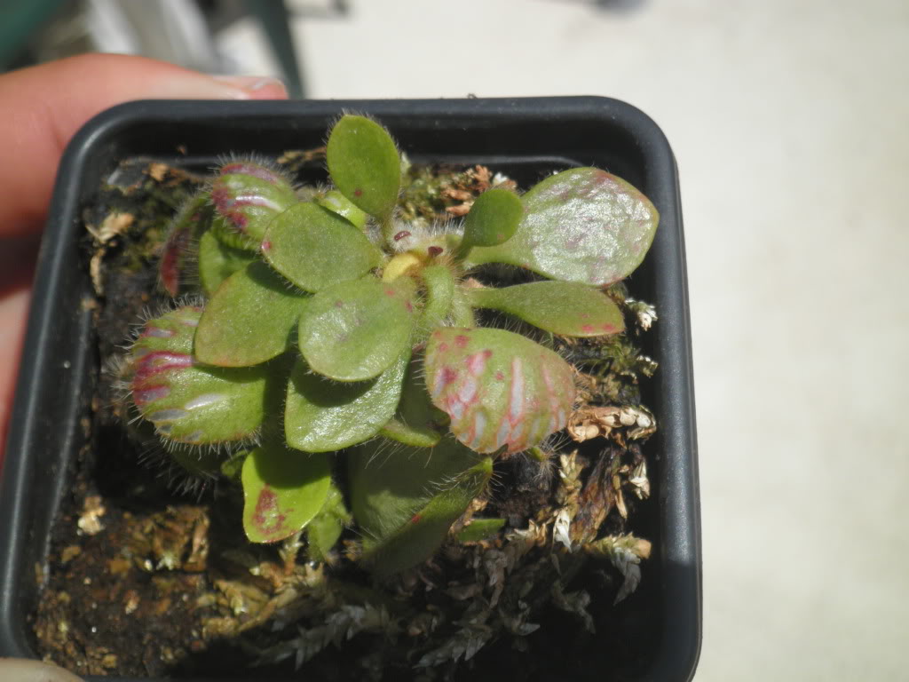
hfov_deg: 40.4
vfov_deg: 30.9
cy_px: 341
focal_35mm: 47
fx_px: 1234
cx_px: 454
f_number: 9.6
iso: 100
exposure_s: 1/250
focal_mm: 8.3
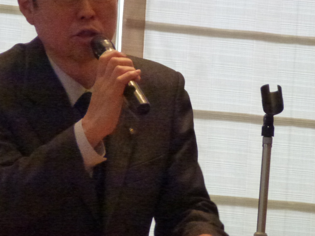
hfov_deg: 3.4
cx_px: 124
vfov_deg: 2.5
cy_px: 58
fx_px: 5369
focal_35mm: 590
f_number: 5.9
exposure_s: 1/100
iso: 1600
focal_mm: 67
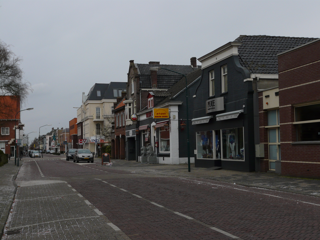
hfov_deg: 36.2
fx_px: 490
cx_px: 160
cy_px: 120
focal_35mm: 53
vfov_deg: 27.5
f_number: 5
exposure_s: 1/400
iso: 100
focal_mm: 8.8
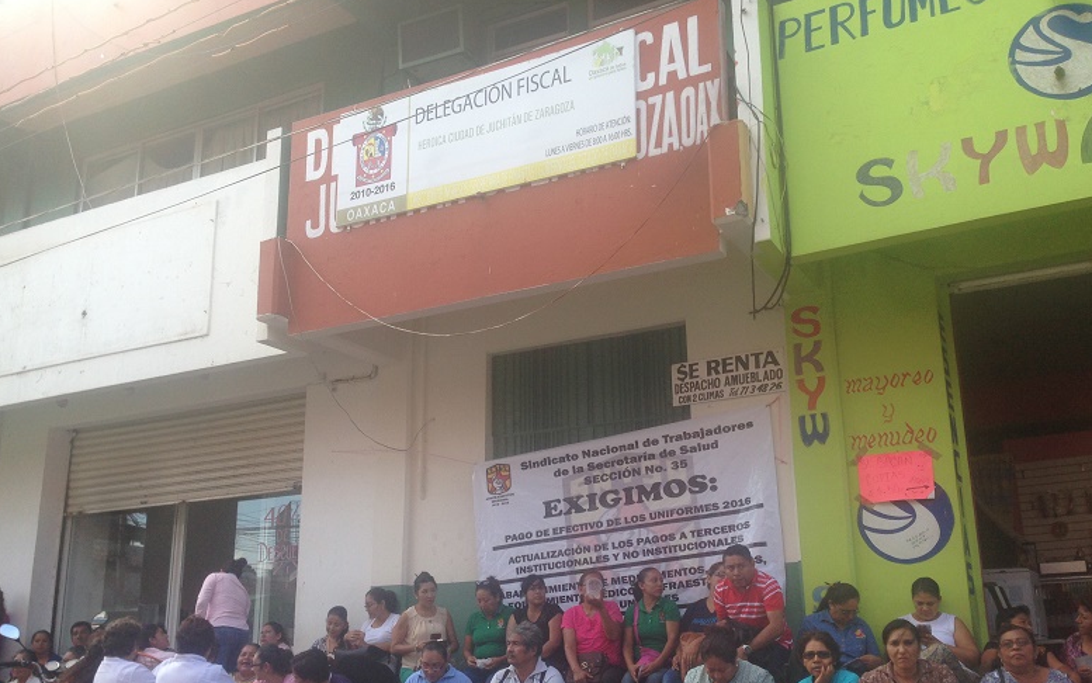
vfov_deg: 35.2
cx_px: 552
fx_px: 1072
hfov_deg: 54.0
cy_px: 415
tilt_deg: +15.9
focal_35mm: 36
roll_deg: -1.0
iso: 50
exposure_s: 1/339
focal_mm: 4.12
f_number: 2.4
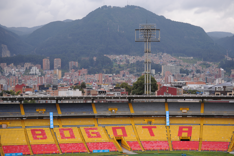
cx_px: 117
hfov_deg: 28.9
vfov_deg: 19.4
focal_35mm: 70
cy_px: 78
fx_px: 455
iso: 400
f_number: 3.2
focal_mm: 70
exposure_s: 1/4000
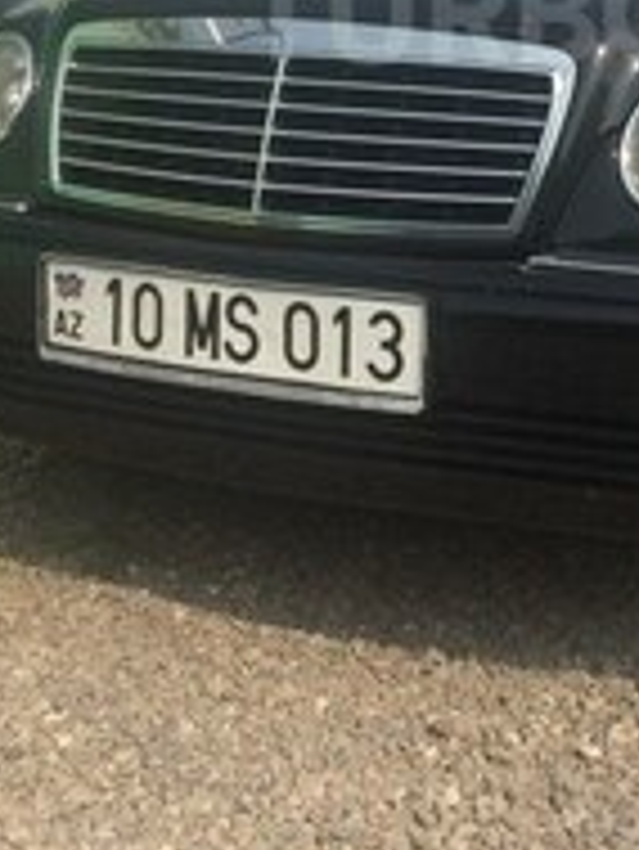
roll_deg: -1.6
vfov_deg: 24.5
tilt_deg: -7.1
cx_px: 590
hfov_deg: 19.0
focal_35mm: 76
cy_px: 13
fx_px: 1868
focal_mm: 4.15
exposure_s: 1/2283
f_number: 2.2
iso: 32
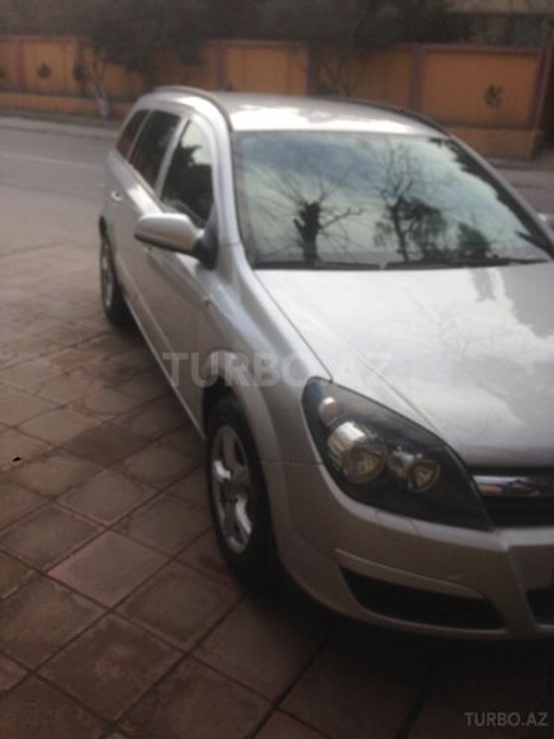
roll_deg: +1.0
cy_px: 370
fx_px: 704
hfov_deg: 42.9
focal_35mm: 33
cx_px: 277
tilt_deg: -19.6
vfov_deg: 55.4
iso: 50
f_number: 2.4
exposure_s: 1/502
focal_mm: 4.12
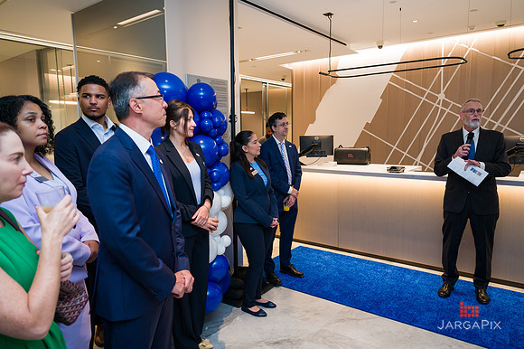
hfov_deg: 72.7
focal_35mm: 24
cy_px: 174
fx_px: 356
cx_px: 262
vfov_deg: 52.2
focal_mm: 24
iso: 640
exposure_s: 1/200
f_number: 3.5
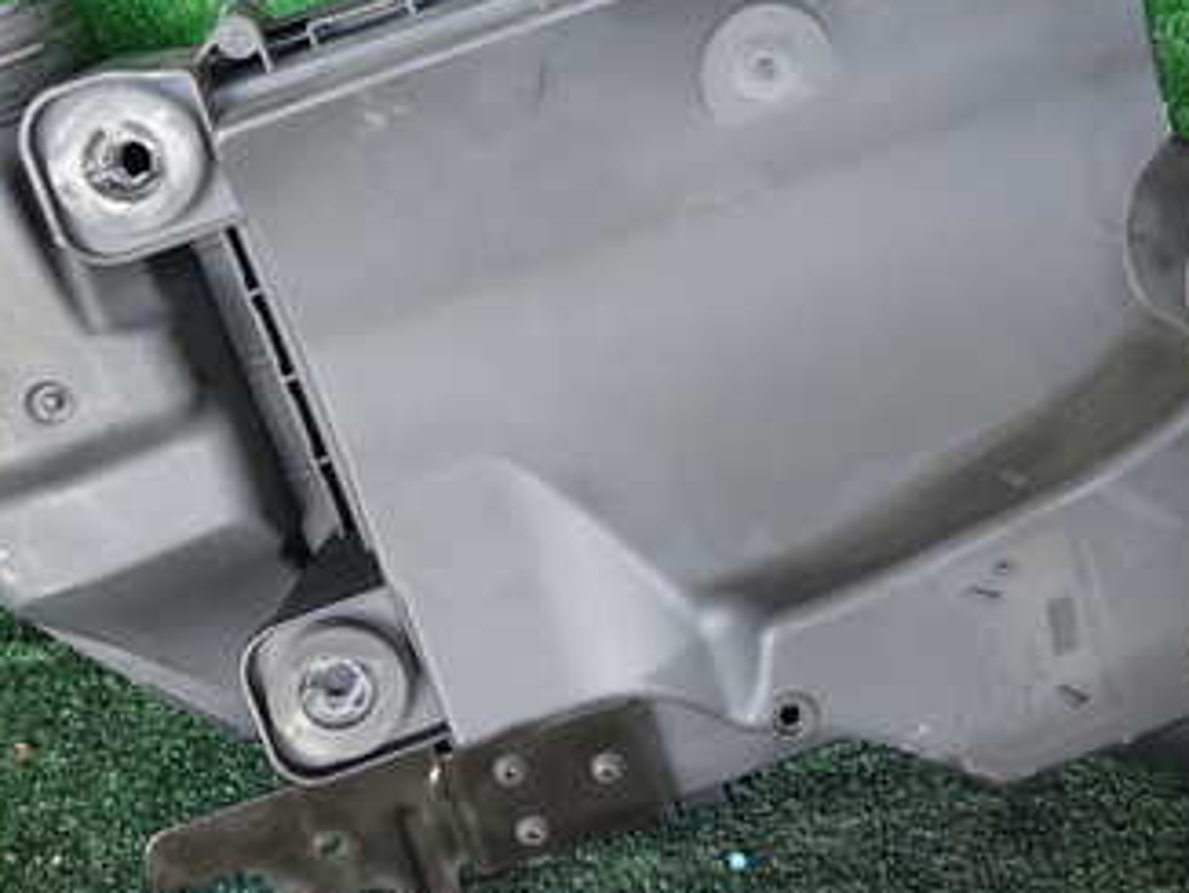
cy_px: 281
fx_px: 1581
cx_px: 642
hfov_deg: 41.2
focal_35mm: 46
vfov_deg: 31.3
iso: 200
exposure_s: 1/40
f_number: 2
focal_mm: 4.5
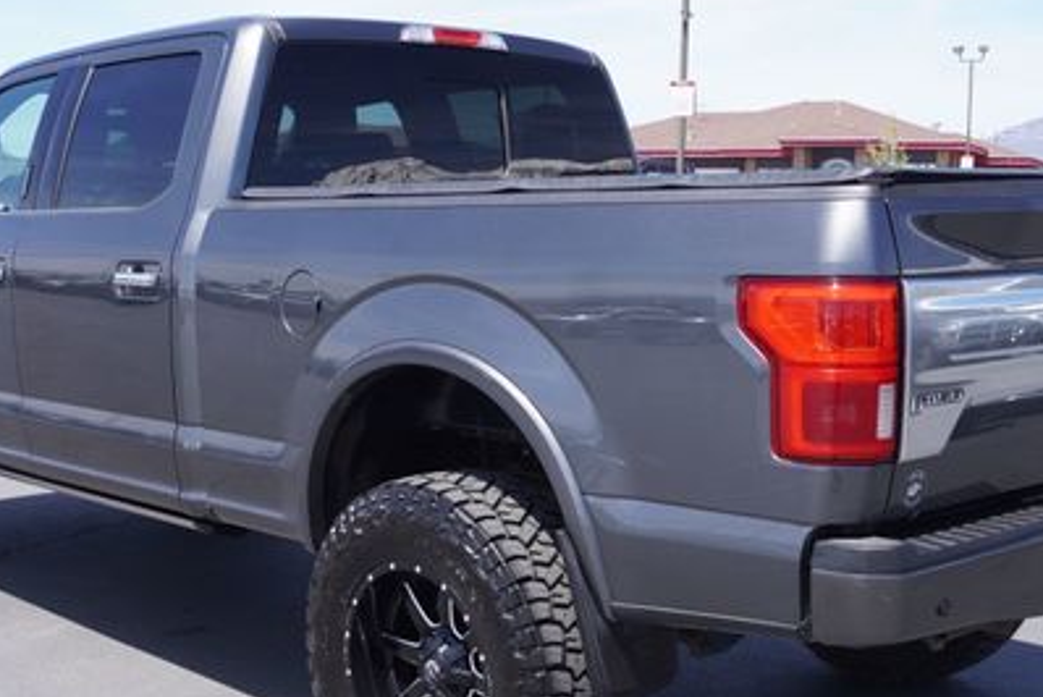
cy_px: 445
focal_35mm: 53
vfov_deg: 25.5
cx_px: 519
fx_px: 1537
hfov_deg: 37.5
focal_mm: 22
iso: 100
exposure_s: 1/160
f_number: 7.1
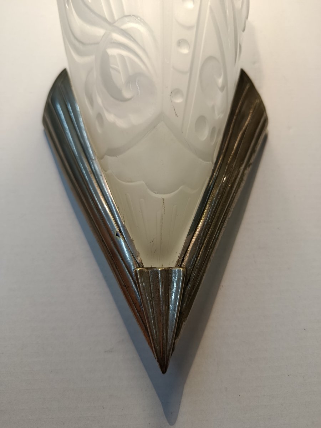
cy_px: 214
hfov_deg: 56.8
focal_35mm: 24
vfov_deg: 71.6
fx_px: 297
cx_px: 160
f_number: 1.7
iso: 326
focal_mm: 5.24
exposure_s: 1/100
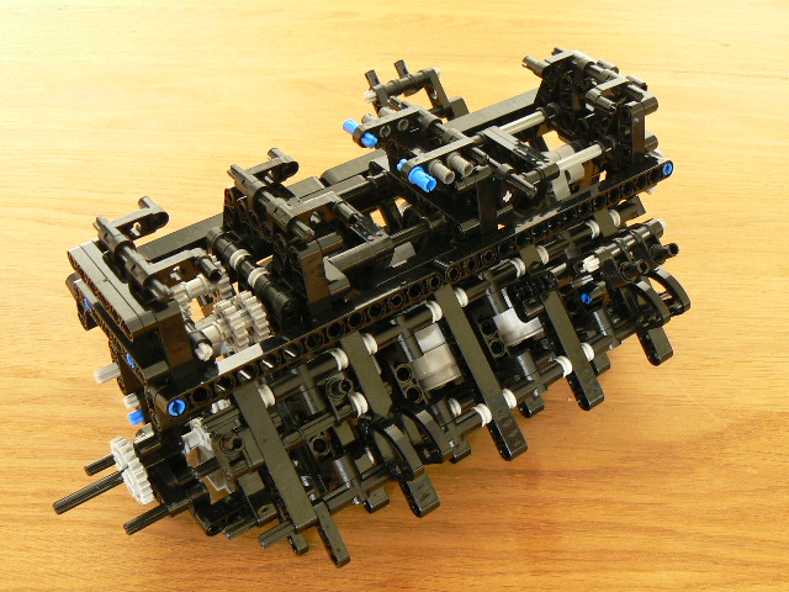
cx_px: 394
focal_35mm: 40
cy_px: 296
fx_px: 912
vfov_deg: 36.0
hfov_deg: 46.8
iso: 100
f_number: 3.2
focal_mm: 6
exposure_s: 2
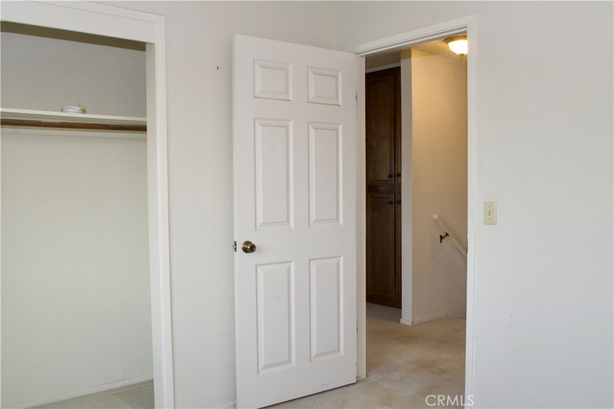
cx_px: 307
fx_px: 511
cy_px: 204
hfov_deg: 61.9
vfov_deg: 43.6
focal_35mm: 30
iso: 1600
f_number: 25
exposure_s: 1/13
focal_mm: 20
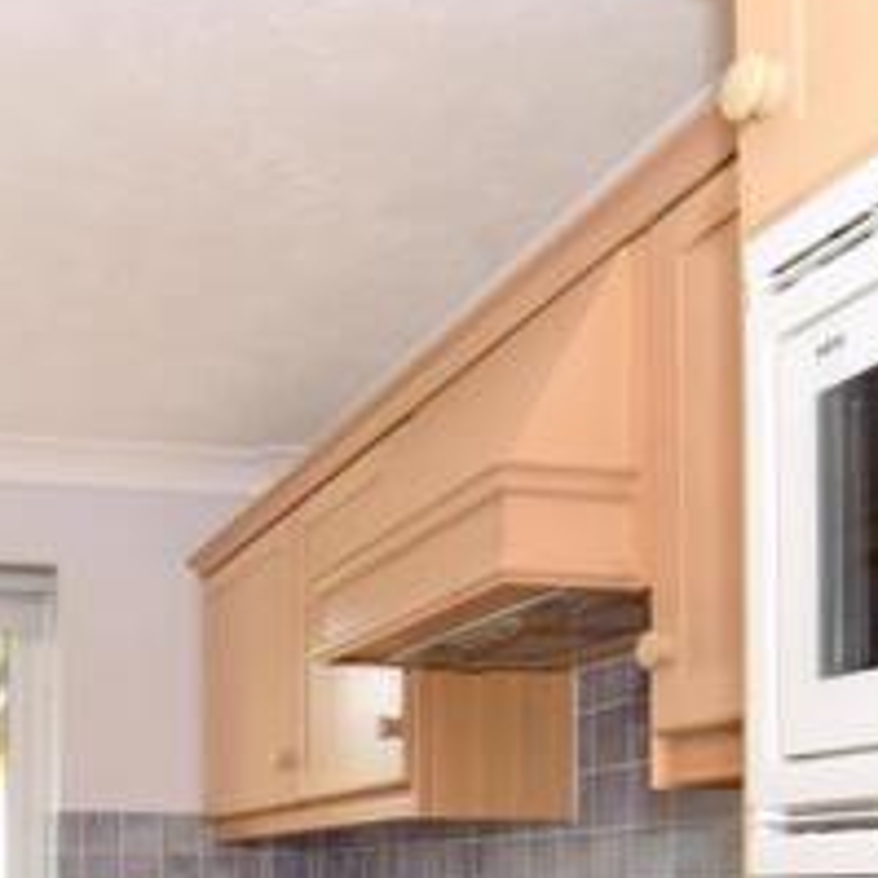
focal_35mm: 42
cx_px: 57
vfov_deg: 35.6
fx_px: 1205
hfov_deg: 37.0
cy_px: 907
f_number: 11
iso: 400
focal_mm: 10
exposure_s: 1/5
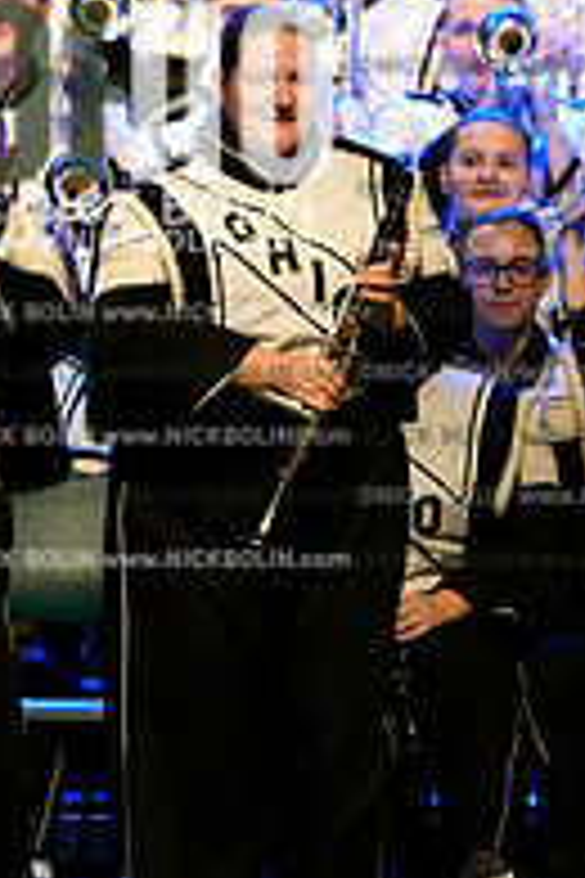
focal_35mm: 693
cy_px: 126
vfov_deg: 3.0
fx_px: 16891
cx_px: 144
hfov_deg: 2.0
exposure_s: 1/500
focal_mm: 300
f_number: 4
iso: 6400
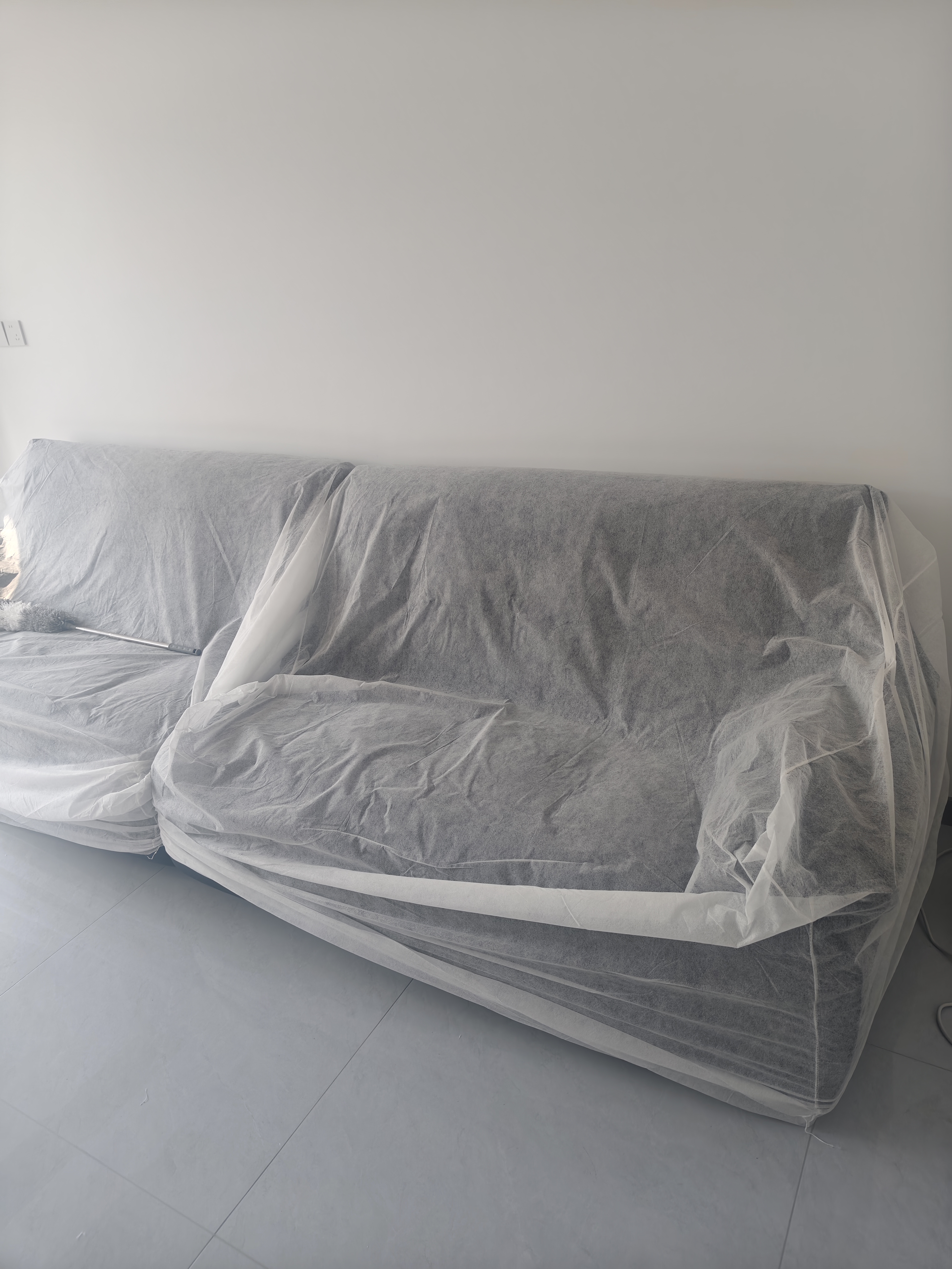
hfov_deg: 58.9
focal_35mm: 23
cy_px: 634
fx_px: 843
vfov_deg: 73.9
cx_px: 476
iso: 71
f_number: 1.88
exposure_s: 1/165
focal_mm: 5.56
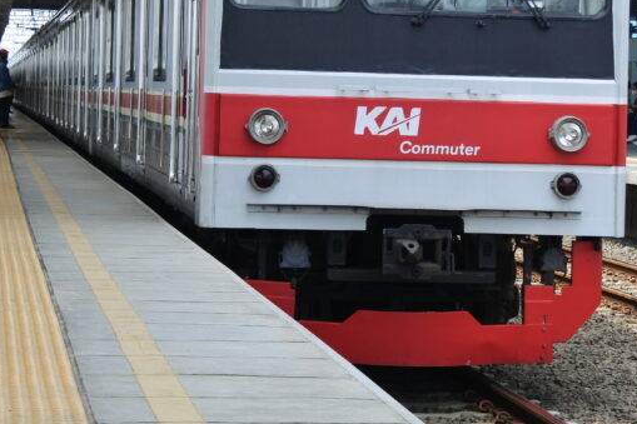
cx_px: 393
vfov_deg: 8.4
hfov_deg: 12.6
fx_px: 2883
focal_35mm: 163
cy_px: 81
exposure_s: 1/200
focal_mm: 30
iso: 160
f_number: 5.6
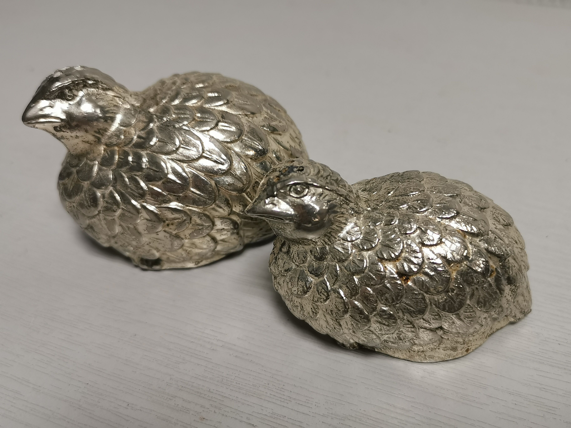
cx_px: 286
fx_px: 594
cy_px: 214
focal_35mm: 36
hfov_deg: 51.4
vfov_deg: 39.7
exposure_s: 1/100
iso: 125
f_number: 1.8
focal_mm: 5.58
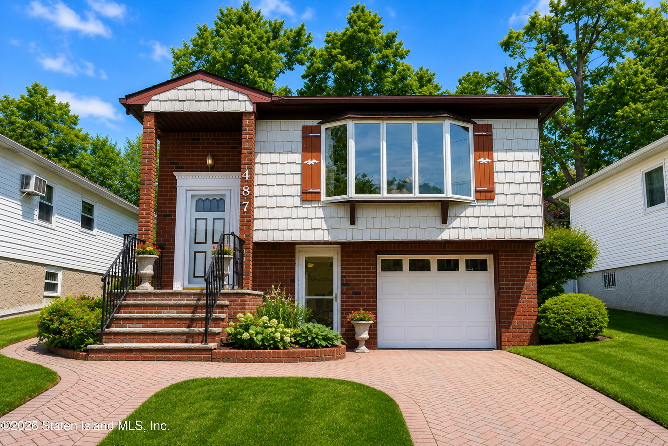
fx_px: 547
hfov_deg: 62.8
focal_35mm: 30
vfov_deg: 44.3
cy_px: 223
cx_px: 334
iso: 100
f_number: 5.6
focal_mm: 29.5
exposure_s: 1/100
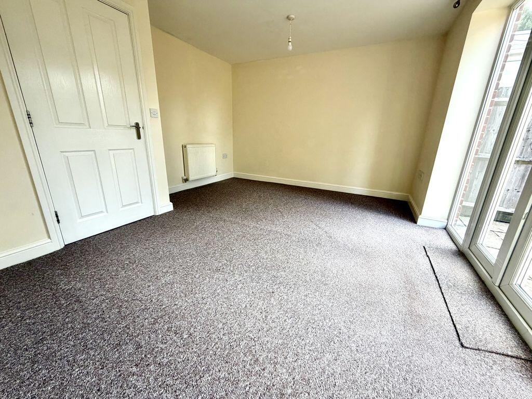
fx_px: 215
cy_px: 200
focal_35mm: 14
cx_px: 266
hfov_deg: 102.1
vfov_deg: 85.7
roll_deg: -1.4
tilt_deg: -17.5
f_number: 2.2
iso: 160
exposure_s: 1/121
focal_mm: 2.22
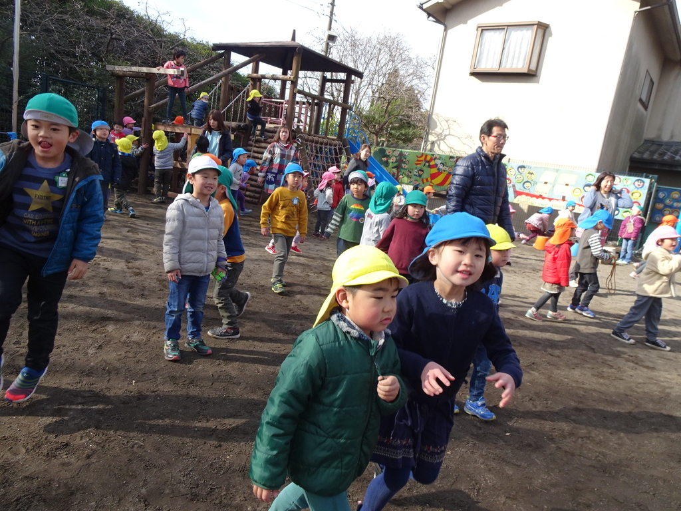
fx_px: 472
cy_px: 256
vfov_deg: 56.8
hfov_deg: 71.6
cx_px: 340
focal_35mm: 24
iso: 80
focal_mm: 4.1
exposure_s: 1/320
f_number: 3.5
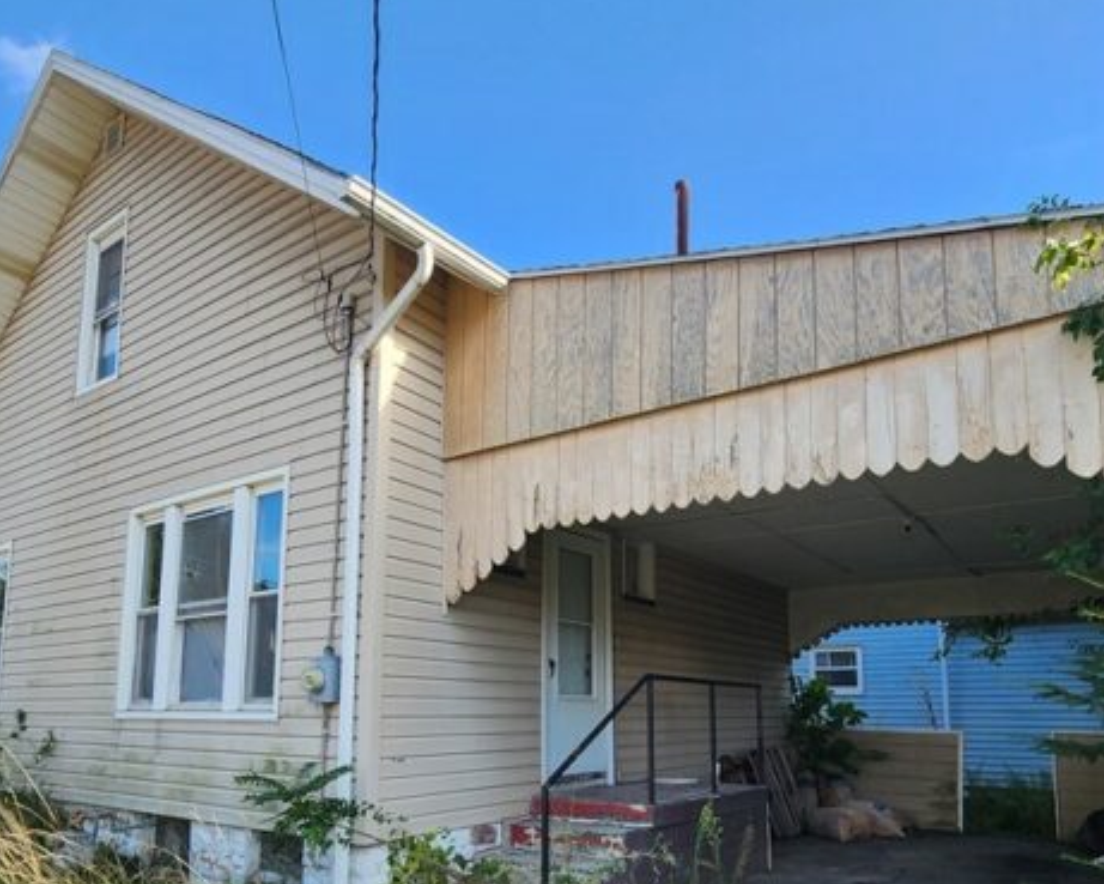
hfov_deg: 75.0
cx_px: 570
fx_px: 719
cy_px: 625
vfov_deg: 60.8
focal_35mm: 22
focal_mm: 2.2
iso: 50
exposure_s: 1/400
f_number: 2.2
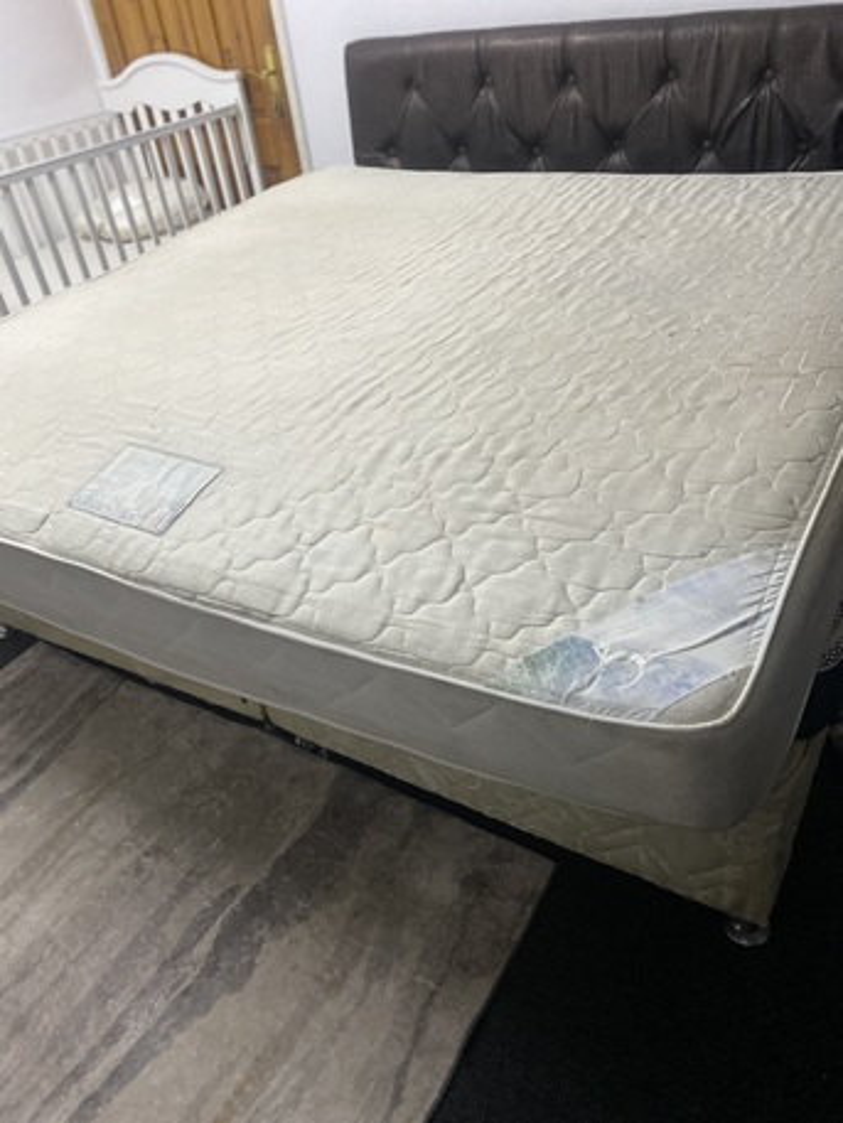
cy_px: 562
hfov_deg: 53.1
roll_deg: +10.2
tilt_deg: -34.2
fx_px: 844
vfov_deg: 67.3
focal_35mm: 26
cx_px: 422
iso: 400
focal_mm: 4.25
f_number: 1.8
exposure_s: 1/60
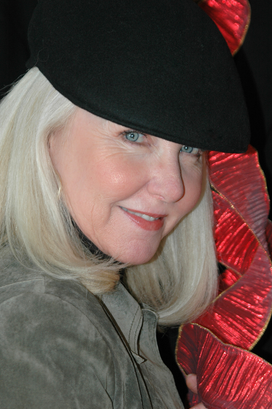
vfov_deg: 14.8
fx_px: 1576
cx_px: 136
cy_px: 204
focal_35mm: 139
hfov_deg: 9.9
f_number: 5.3
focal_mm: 92
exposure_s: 1/60
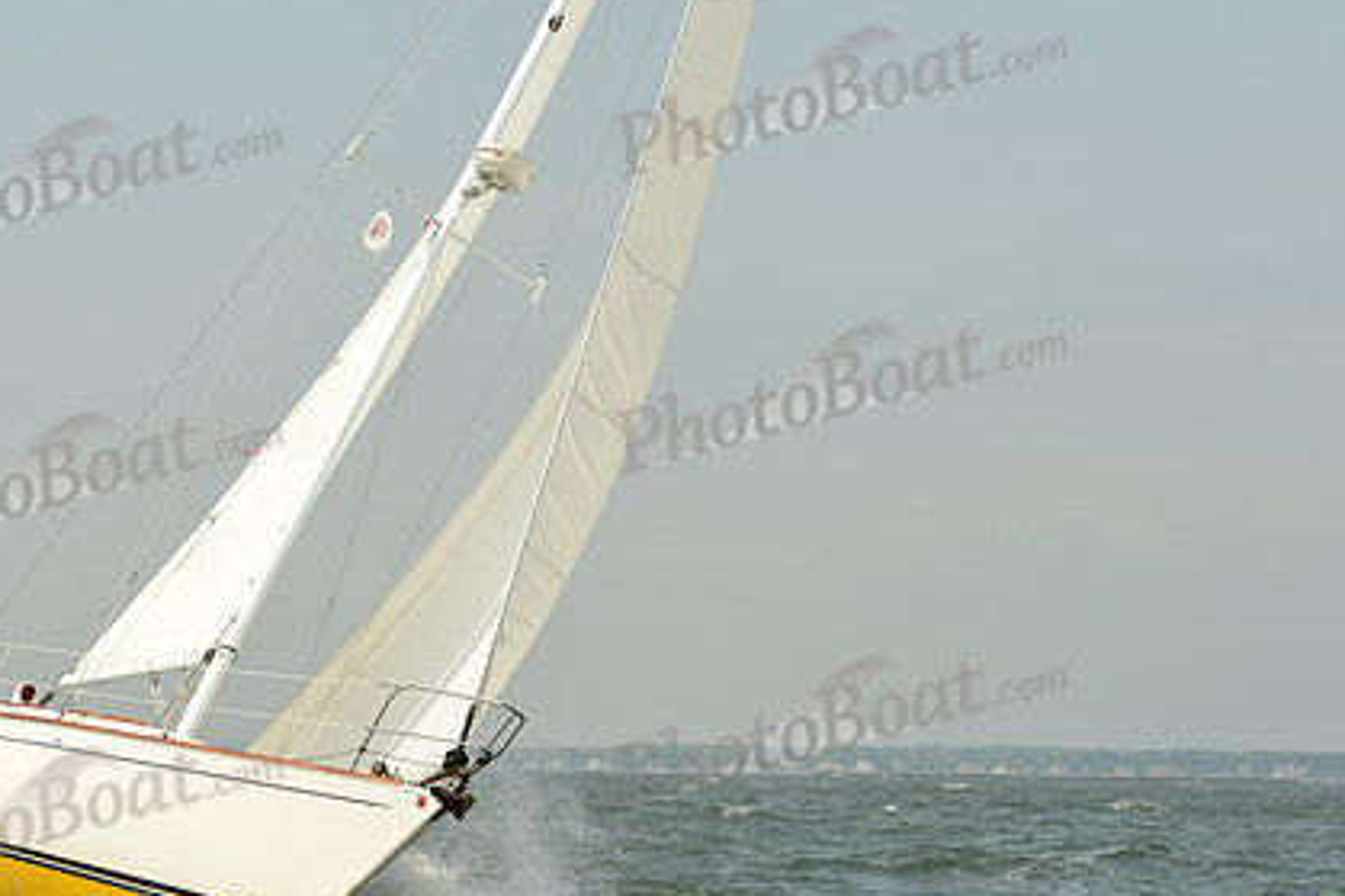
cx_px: 453
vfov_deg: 14.1
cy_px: 602
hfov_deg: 21.0
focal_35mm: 97
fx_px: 3622
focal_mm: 70
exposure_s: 1/1250
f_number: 9
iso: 320
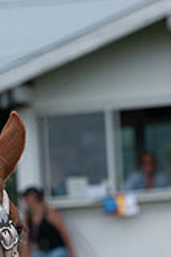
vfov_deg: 4.2
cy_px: 318
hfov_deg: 2.8
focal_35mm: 493
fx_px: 3520
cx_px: -21
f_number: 5.6
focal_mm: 180
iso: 640
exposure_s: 1/1250
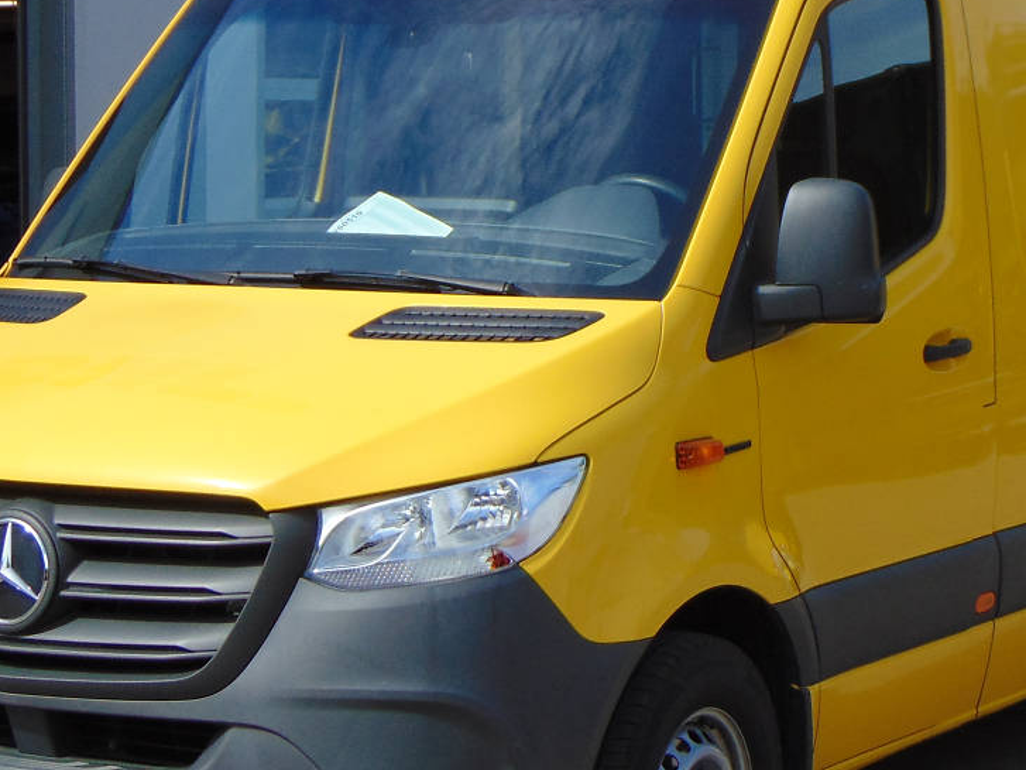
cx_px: 676
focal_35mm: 110
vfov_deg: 13.4
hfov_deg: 17.8
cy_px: 295
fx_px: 3260
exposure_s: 1/640
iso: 80
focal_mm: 9
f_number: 3.5
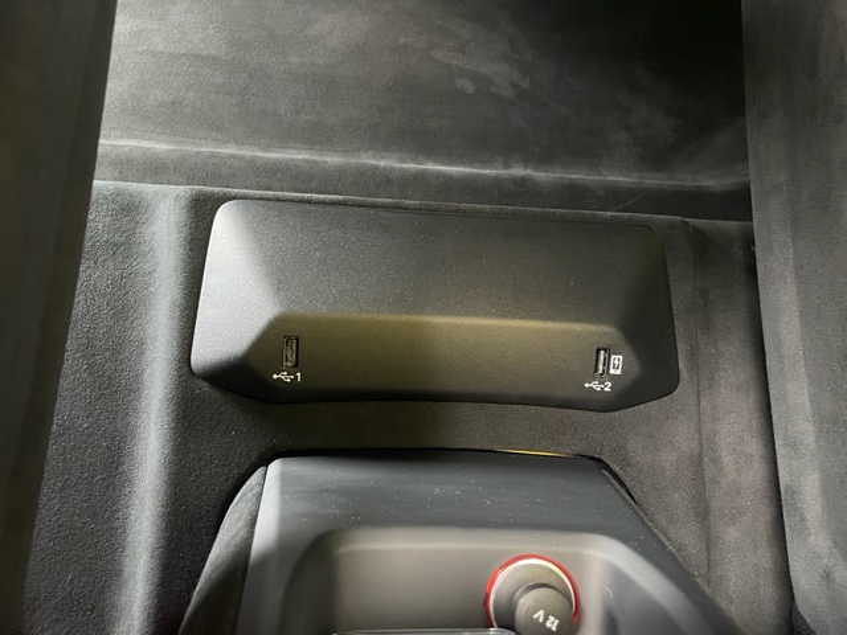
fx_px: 636
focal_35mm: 26
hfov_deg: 67.3
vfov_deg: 53.1
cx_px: 424
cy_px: 318
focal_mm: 4.2
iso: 800
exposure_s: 1/30
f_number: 1.6
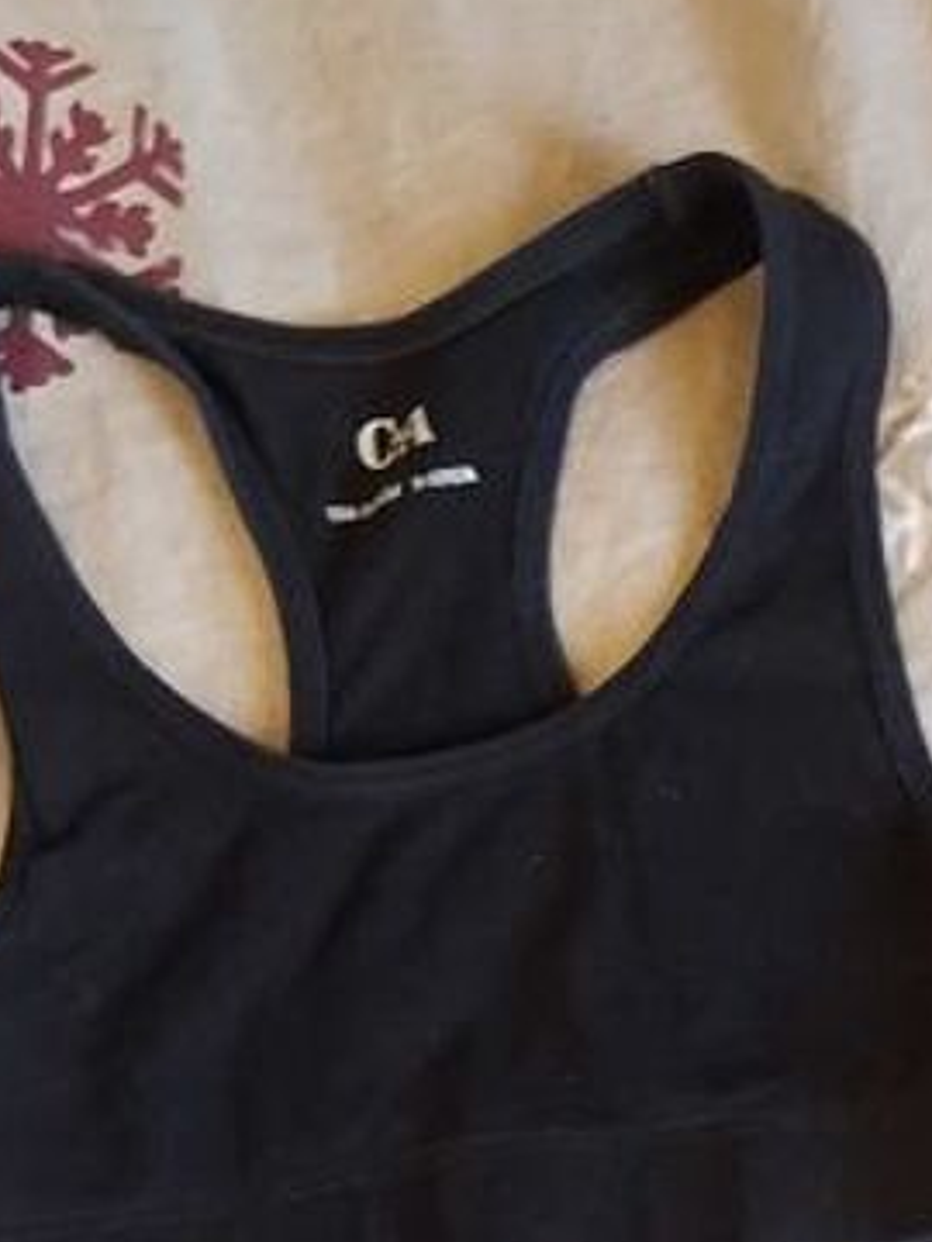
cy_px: 2106
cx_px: 1353
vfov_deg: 16.9
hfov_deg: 14.0
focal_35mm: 100
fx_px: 3590
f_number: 1.8
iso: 640
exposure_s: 1/33
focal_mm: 4
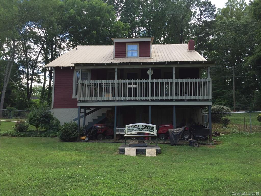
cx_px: 130
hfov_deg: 61.7
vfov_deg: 48.2
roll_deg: -2.5
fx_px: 219
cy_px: 98
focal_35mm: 29
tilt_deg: +3.6
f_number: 2.2
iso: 32
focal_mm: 4.15
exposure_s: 1/353
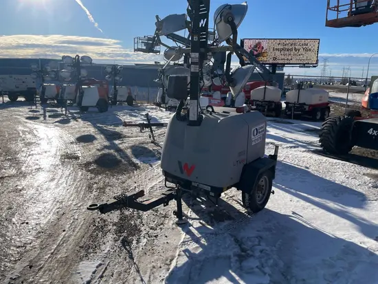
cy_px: 142
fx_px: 284
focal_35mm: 26
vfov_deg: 53.1
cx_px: 189
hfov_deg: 67.3
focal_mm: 4.2
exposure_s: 1/5556
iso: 32
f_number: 1.6
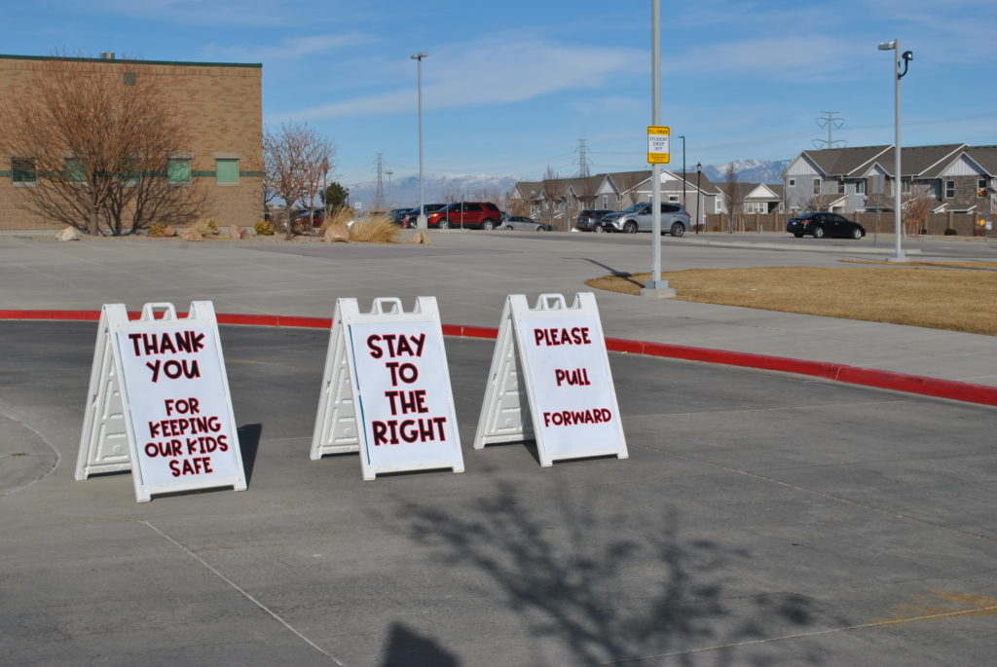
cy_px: 334
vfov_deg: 25.8
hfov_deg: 37.8
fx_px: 1455
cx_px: 498
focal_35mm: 52
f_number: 10
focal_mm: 35
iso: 100
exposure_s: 1/400
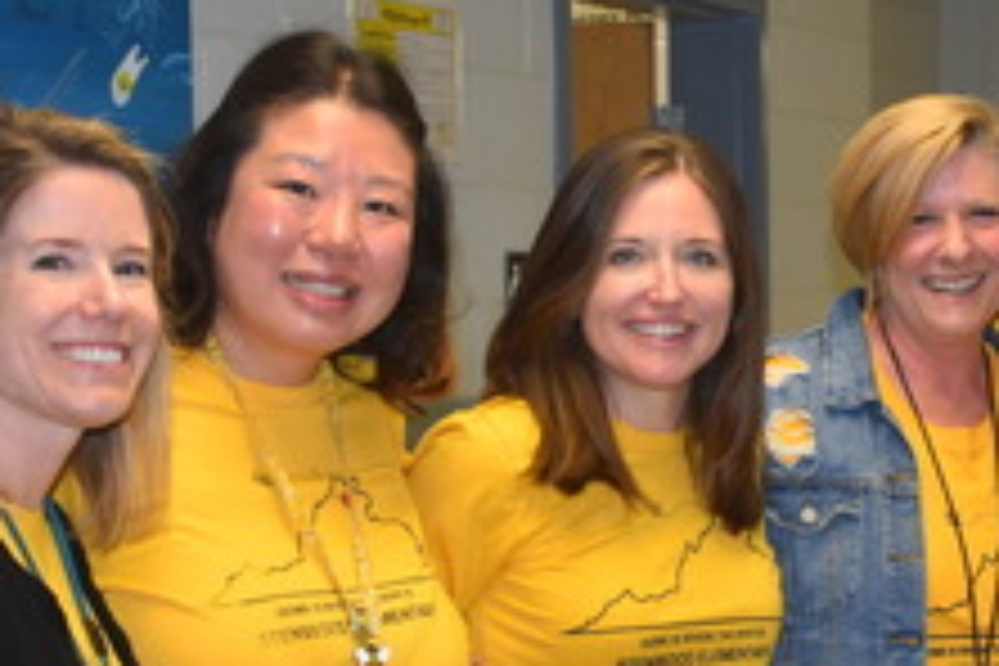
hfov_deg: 22.1
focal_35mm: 91
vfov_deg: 14.8
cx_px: 783
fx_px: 2525
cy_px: 639
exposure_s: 1/80
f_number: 4.5
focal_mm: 24
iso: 800
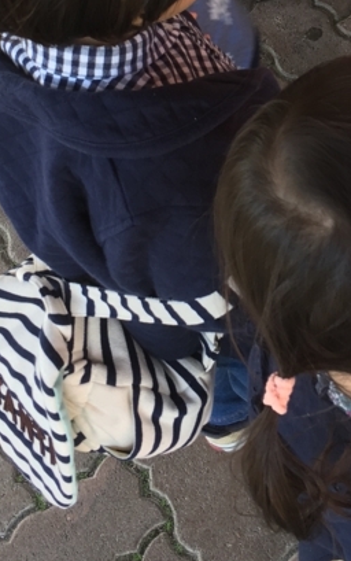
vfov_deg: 25.3
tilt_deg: -47.2
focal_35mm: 77
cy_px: -19
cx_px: 278
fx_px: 1177
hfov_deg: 16.8
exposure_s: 1/40
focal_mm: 4.15
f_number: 2.2
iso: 25
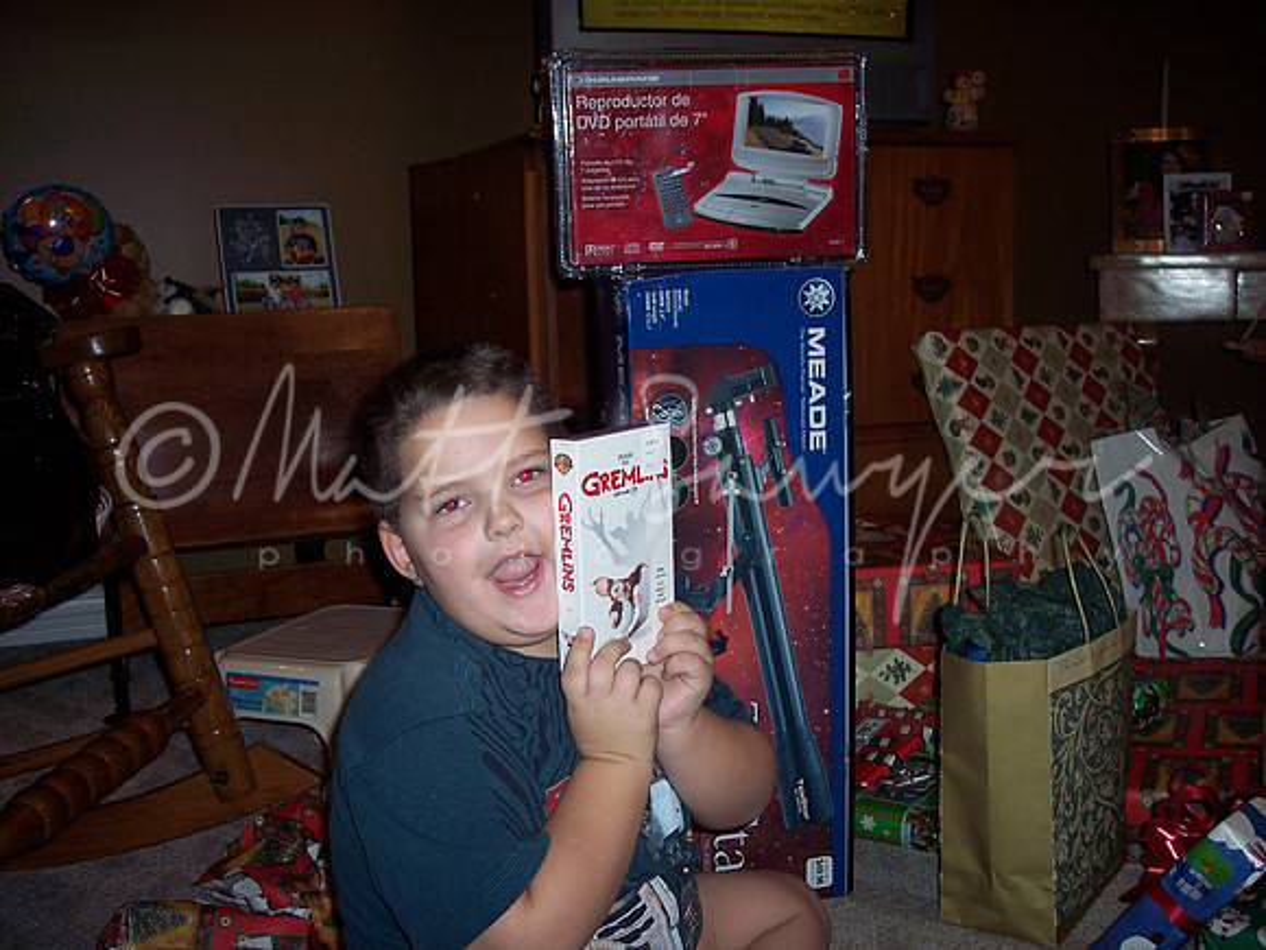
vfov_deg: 36.8
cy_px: 475
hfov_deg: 47.9
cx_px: 633
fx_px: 1426
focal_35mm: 39
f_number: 2.8
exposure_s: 1/60
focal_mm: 8
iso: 100
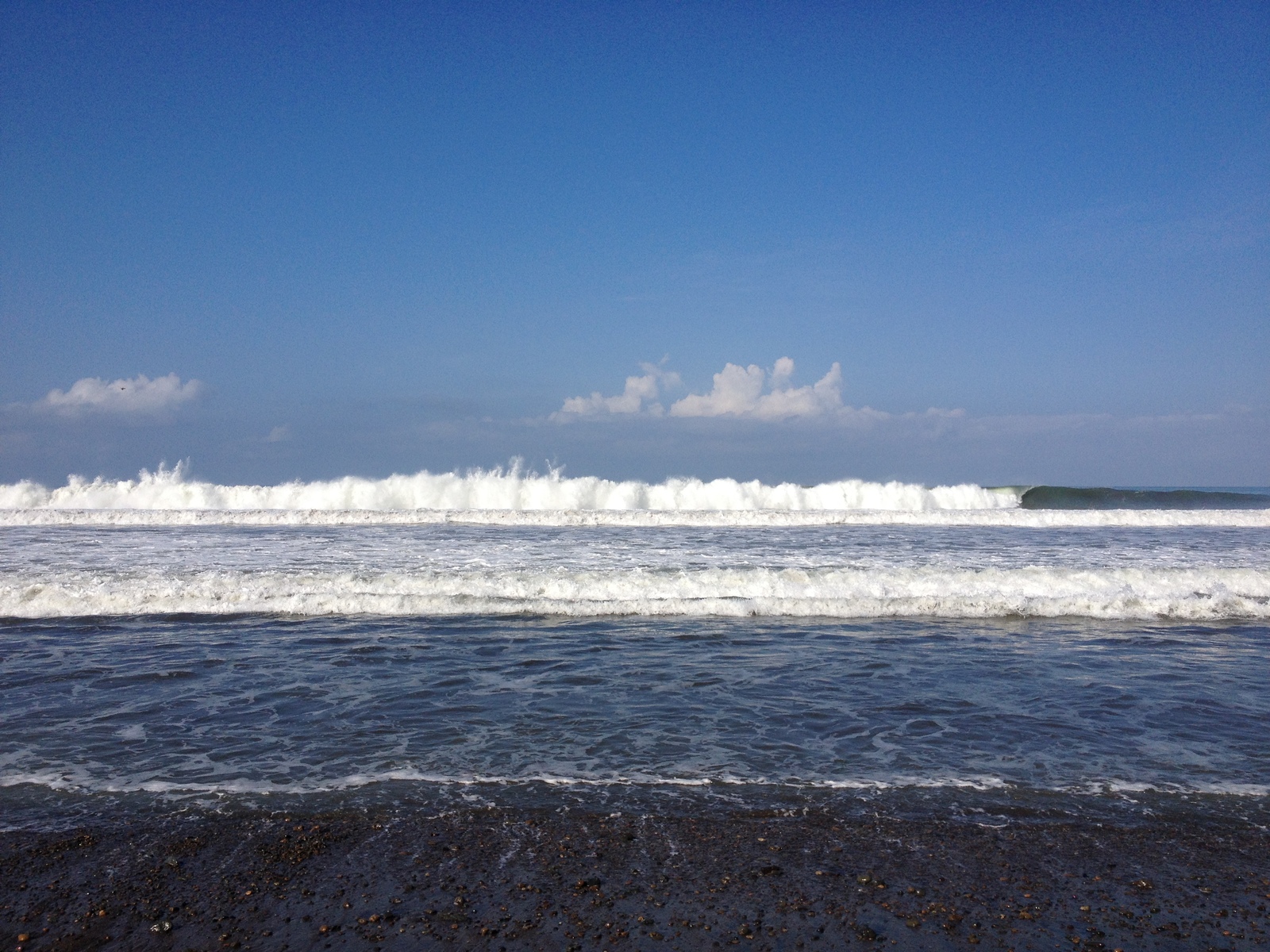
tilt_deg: -3.0
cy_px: 476
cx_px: 635
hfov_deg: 52.6
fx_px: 1284
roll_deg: +0.2
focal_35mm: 35
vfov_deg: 40.7
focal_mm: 4.28
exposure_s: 1/3460
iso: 50
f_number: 2.4
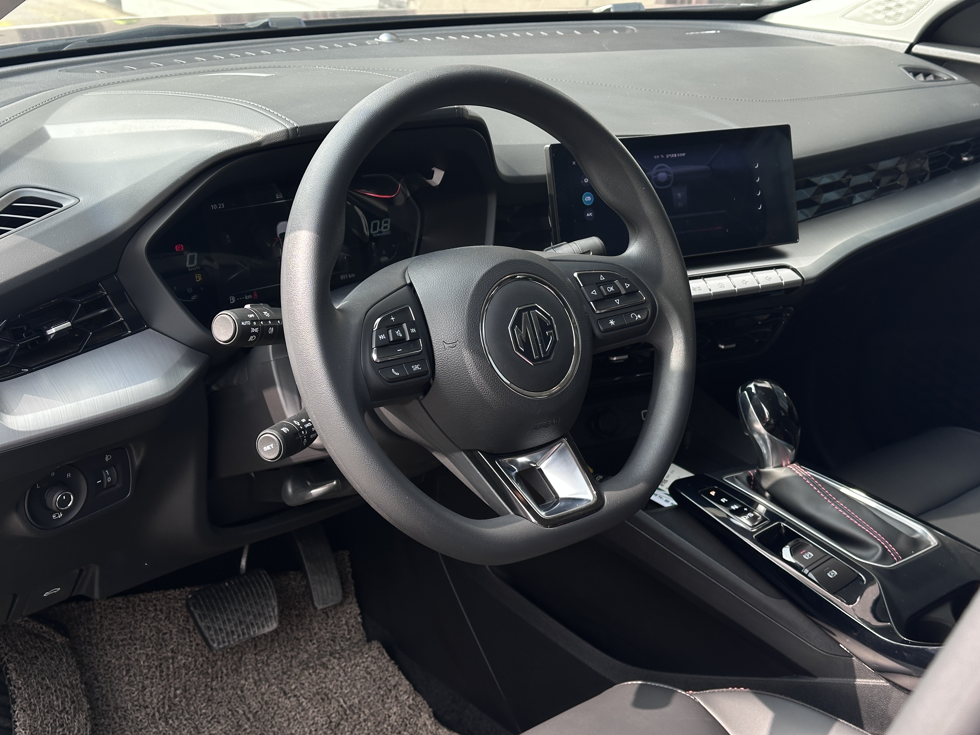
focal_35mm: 48
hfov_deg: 39.7
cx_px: 490
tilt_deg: -22.7
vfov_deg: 30.3
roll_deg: -2.4
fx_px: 1359
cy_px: 368
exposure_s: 1/356
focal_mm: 6.86
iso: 64
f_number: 1.78
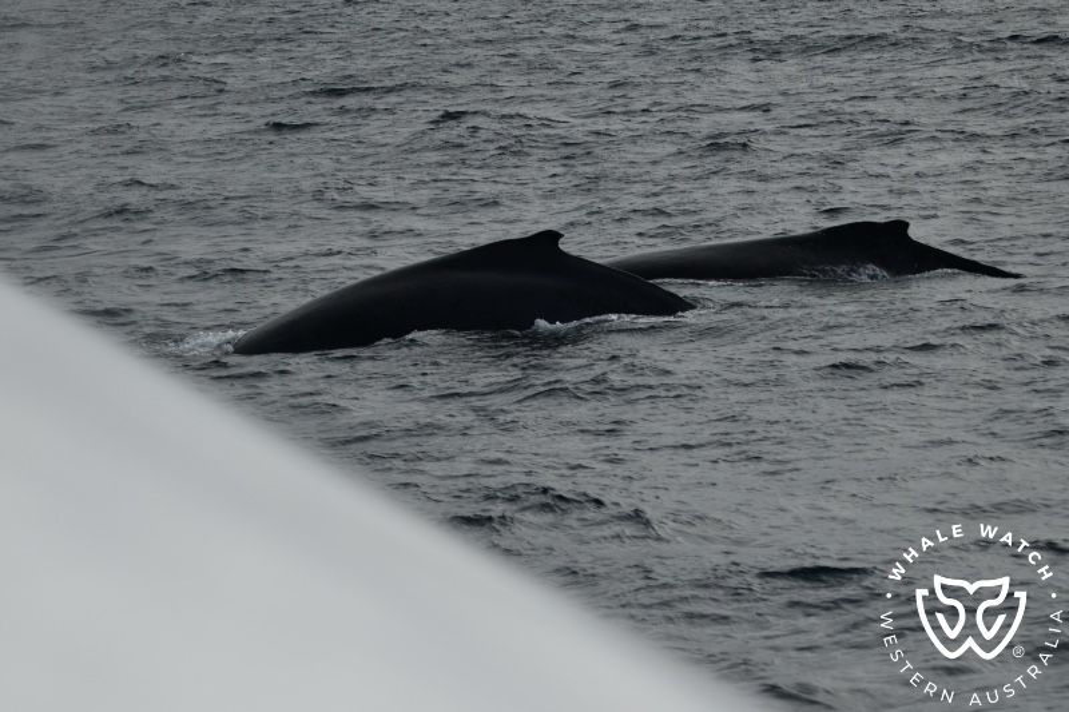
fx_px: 3266
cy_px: 356
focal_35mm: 110
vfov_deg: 12.4
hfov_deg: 18.6
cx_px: 534
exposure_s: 1/8000
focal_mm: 110
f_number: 5
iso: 360
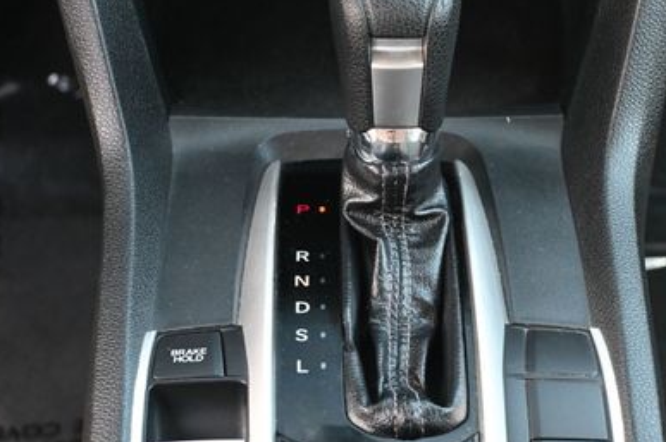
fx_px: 1697
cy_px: 249
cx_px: 365
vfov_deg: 14.8
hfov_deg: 22.2
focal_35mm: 92
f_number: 5.3
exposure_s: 1/125
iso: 2800
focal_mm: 37
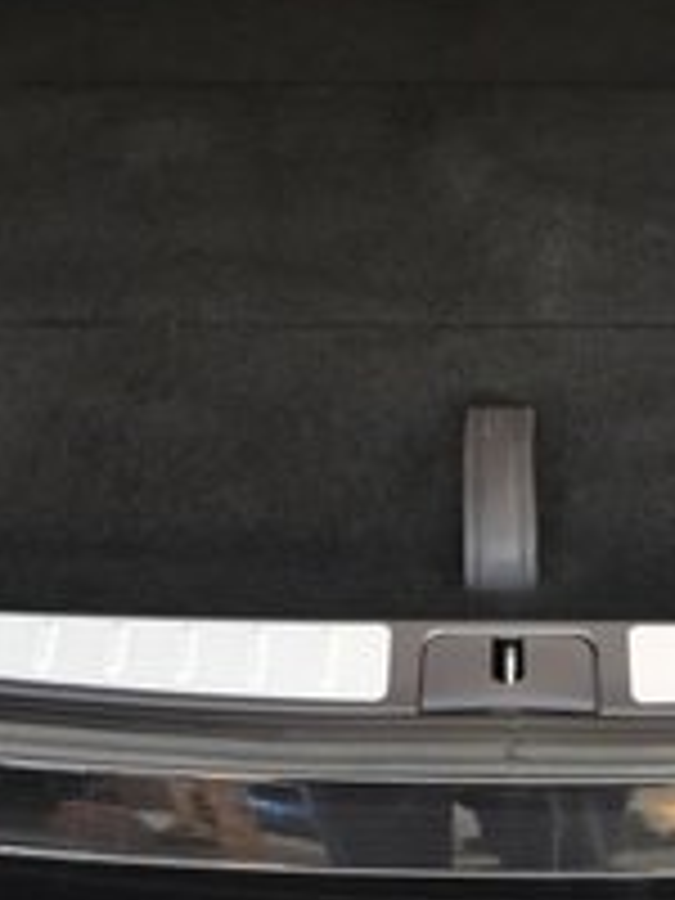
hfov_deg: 17.7
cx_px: 500
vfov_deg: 23.2
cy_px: 176
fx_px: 2158
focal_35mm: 83
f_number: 2.8
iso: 8000
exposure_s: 1/160
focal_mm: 27
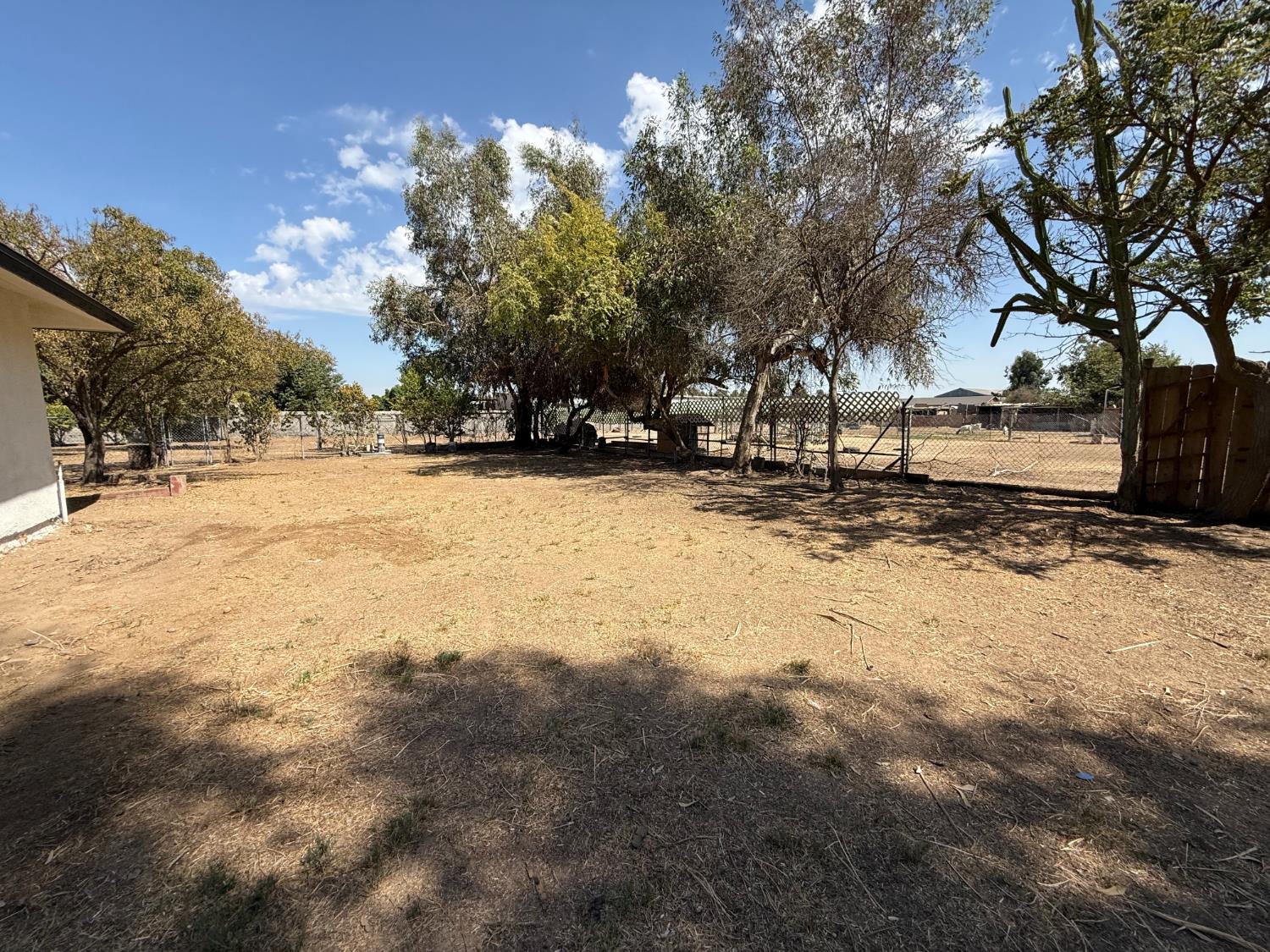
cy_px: 476
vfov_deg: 85.7
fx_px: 514
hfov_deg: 102.1
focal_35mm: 14
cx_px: 635
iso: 50
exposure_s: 1/1745
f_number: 2.2
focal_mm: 2.22
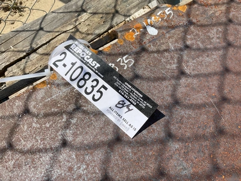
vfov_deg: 48.2
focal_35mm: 29
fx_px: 202
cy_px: 90
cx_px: 120
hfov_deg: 61.7
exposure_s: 1/2427
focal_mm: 3
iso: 25
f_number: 1.8
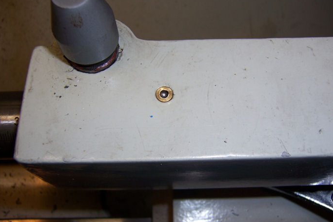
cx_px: 165
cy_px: 121
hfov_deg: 54.4
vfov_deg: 37.8
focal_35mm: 35
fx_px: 324
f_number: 2.8
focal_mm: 5.5
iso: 80
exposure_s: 1/60
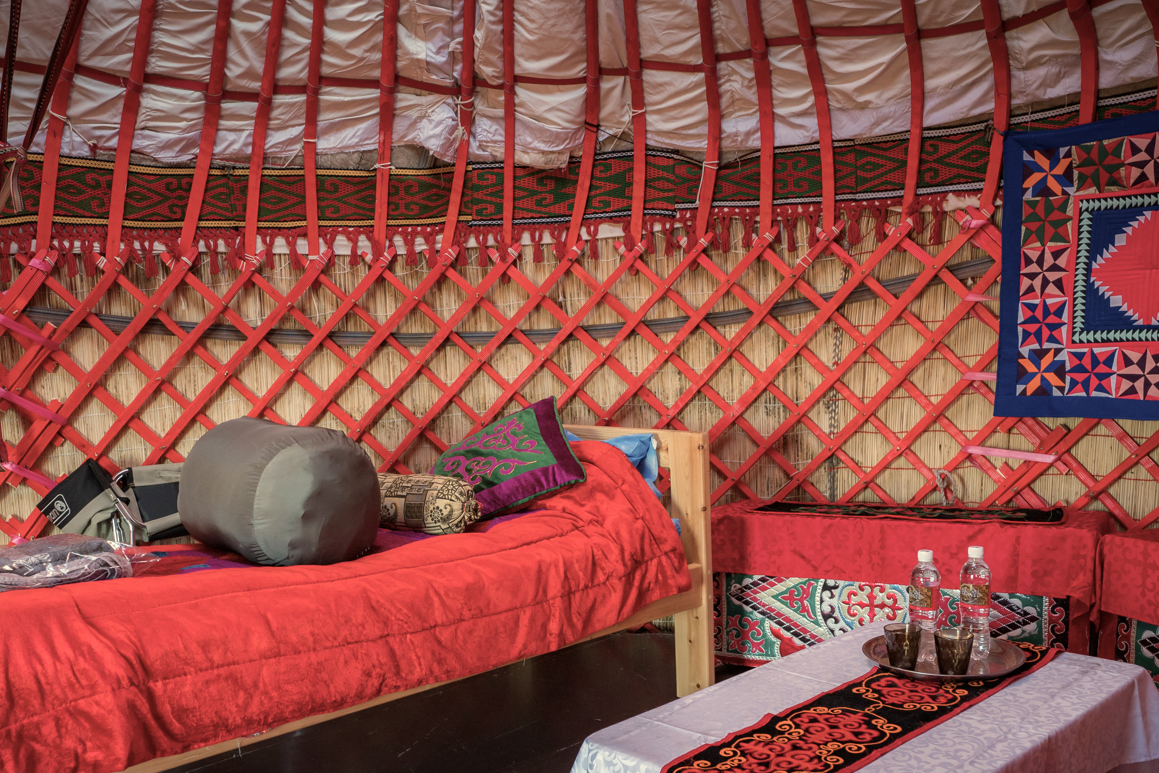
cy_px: 514
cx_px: 528
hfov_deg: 61.8
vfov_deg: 43.0
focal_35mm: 30
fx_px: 966
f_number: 3.5
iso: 400
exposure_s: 1/125
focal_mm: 14
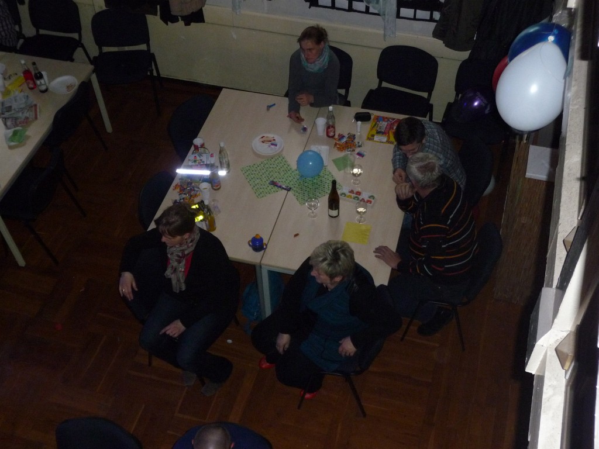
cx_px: 300
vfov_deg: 33.6
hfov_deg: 43.9
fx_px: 744
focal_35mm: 43
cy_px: 224
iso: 400
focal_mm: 7.1
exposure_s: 1/30
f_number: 4
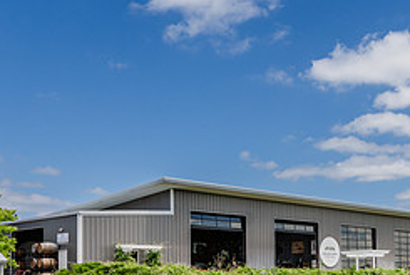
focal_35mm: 59
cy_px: 267
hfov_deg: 31.9
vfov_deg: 22.3
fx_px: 673
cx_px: 383
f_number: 5.6
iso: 400
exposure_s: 1/1600
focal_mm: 24
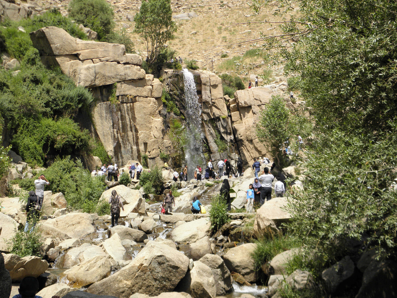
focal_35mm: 44
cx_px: 198
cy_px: 149
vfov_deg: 32.9
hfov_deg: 42.9
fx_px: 505
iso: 100
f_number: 3.9
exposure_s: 1/500
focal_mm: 7.9
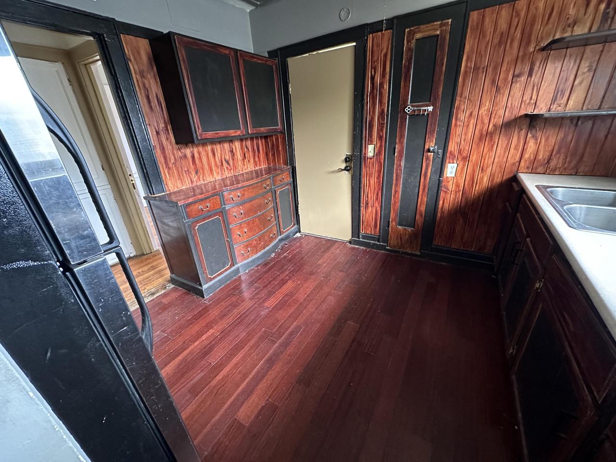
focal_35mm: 14
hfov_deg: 102.1
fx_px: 249
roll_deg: +3.5
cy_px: 231
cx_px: 308
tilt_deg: -23.0
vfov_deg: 85.7
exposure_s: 1/60
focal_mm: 2.22
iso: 800
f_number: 2.2
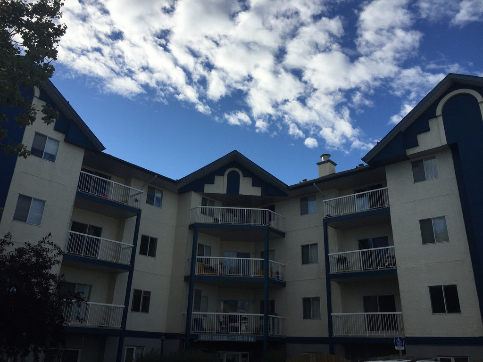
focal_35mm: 29
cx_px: 242
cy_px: 181
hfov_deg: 61.7
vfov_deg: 48.2
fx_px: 405
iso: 32
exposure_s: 1/3597
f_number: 2.2
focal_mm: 4.15
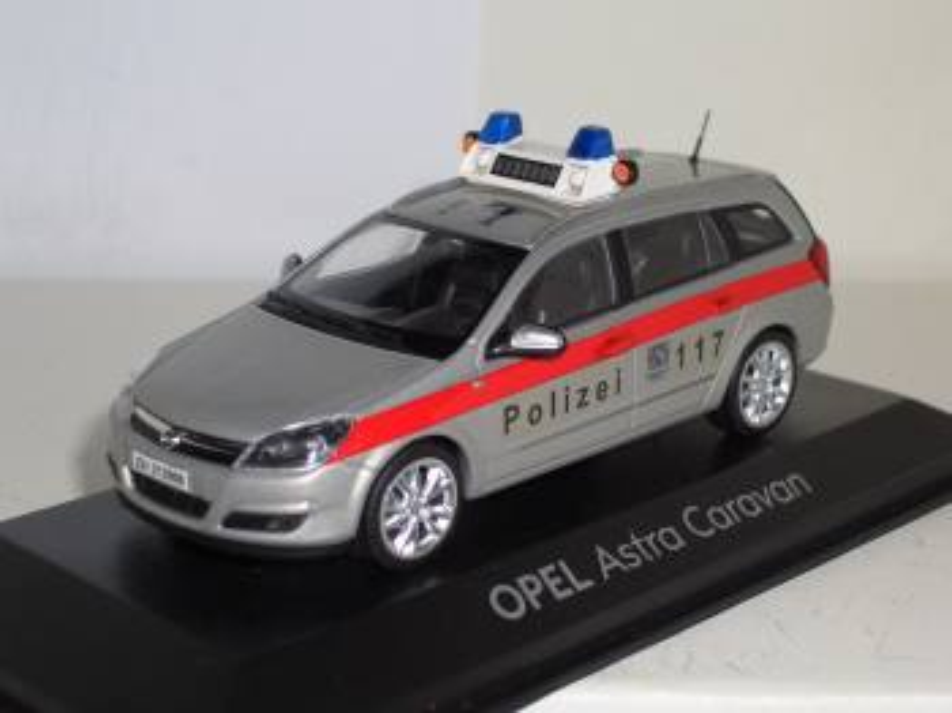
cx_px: 476
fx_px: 2034
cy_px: 356
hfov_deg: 26.3
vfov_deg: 19.9
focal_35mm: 74
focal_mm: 12.2
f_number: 3.9
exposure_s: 1/60
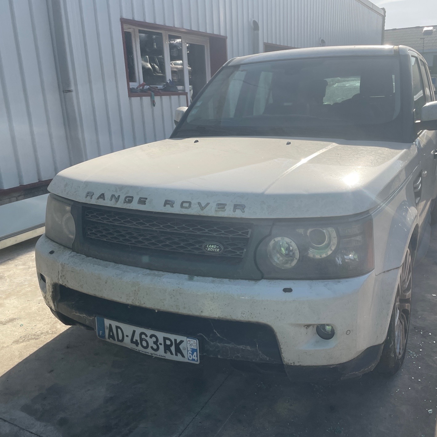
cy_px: 221
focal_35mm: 31
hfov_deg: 52.3
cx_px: 251
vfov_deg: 52.5
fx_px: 443
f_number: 1.6
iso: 32
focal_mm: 4.2
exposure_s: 1/2959
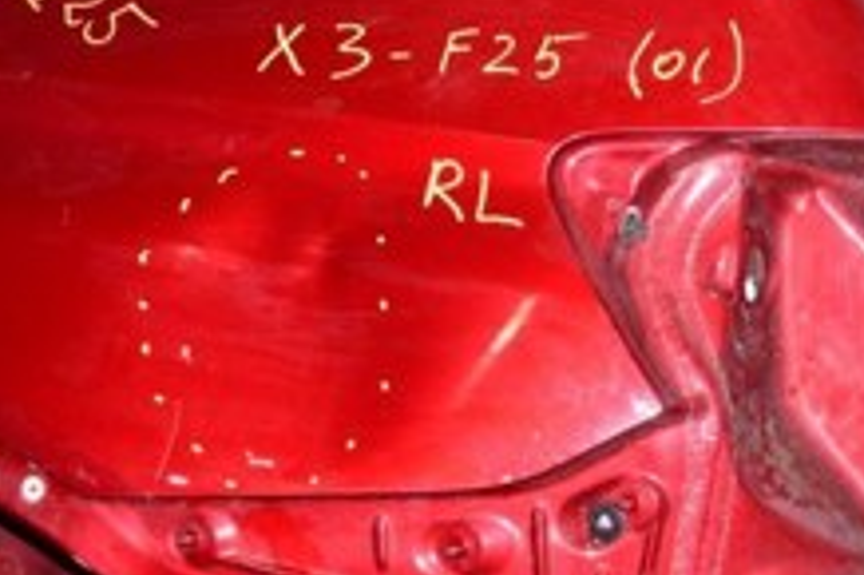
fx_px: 2110
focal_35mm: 88
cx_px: 377
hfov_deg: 23.1
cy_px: 343
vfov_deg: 15.5
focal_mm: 20
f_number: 8
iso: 1600
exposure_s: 1/200
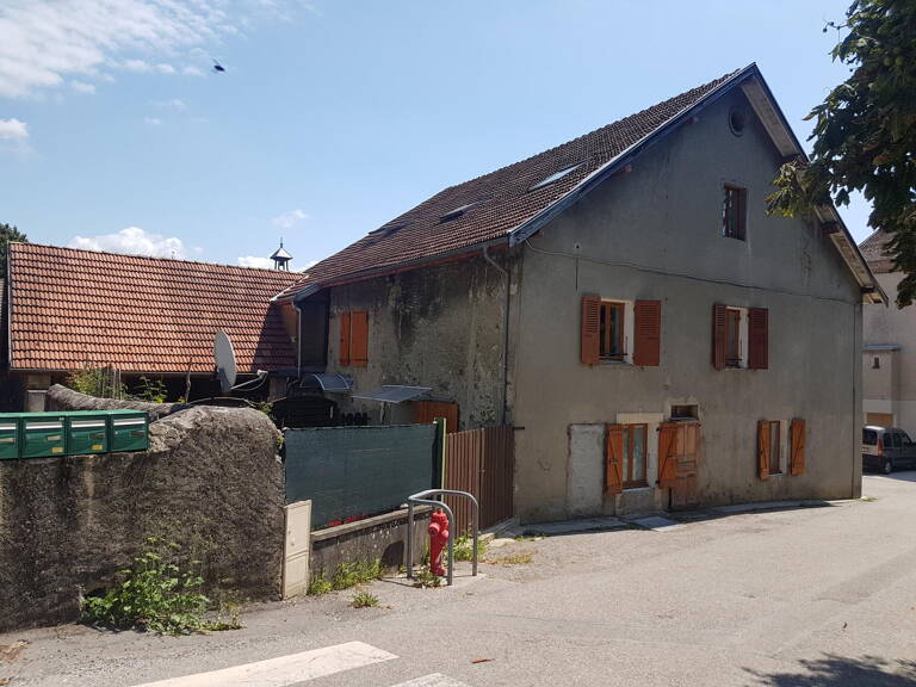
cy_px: 344
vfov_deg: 53.1
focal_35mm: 26
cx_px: 458
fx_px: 688
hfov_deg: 67.3
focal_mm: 4.2
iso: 40
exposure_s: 1/1764
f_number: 1.7
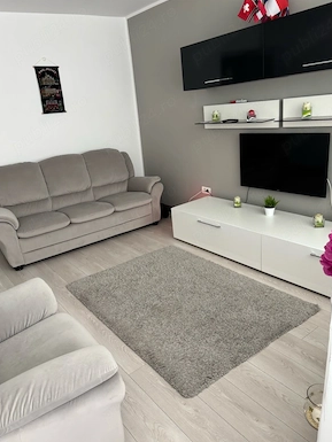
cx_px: 162
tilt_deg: -18.8
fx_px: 345
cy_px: 227
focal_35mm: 27
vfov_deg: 65.3
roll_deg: +3.7
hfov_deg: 51.4
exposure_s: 1/121
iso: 80
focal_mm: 5.96
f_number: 1.6
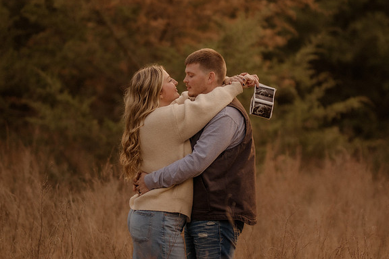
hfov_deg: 16.0
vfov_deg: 10.7
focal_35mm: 128
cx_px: 196
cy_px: 129
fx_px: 1383
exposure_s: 1/1000
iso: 320
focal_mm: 85
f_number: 1.4
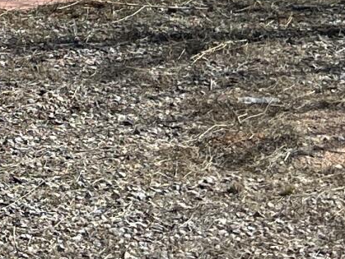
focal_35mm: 186
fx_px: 1855
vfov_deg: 7.7
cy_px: -218
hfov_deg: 10.1
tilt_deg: -2.5
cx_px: -239
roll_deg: +1.6
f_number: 1.5
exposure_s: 1/4630
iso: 50
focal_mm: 5.7
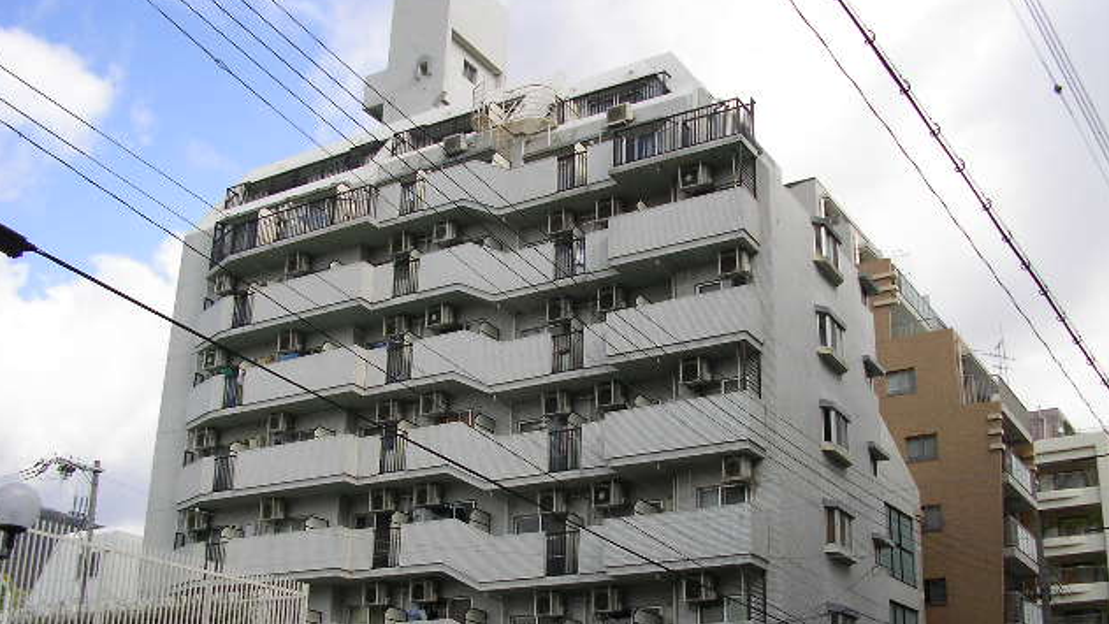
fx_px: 1235
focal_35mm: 42
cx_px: 552
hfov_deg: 48.4
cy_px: 385
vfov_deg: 28.3
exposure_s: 1/430
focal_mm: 5.8
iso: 71
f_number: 4.1
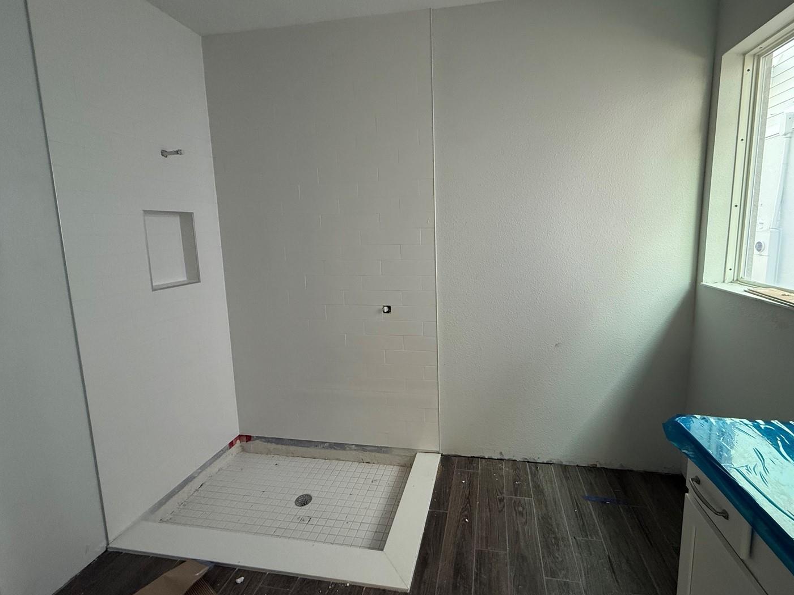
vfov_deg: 78.0
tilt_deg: -6.8
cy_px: 277
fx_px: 367
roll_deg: +0.9
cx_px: 435
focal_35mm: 16
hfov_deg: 94.2
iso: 320
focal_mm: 2.22
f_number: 2.2
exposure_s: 1/99
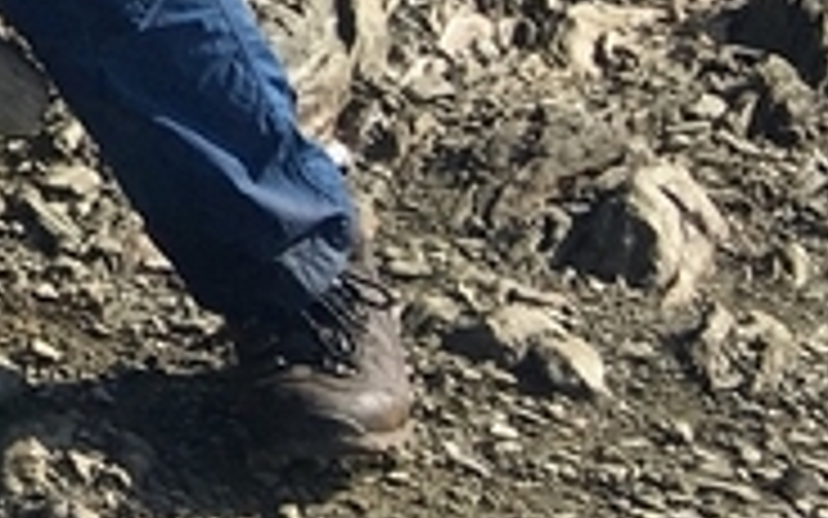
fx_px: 4513
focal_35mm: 200
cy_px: -860
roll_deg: +1.6
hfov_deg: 8.5
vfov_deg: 6.2
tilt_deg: -4.6
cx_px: -1782
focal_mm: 4.15
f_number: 2.2
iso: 25
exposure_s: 1/1350
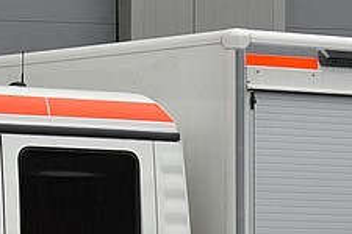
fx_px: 2738
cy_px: 315
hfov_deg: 7.4
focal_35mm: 280
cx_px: 135
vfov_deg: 4.9
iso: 400
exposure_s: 1/250
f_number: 8
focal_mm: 70
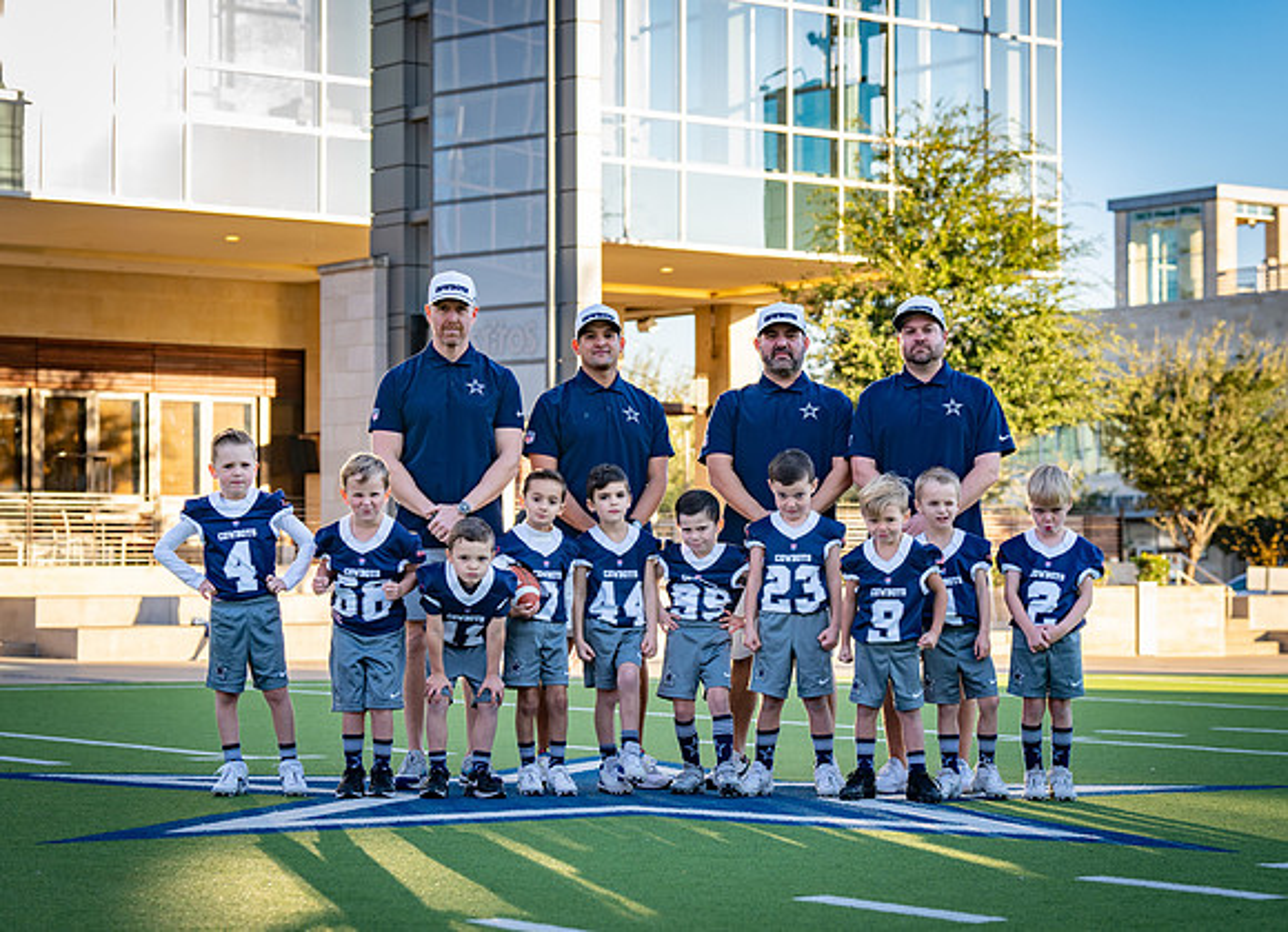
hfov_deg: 24.7
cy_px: 491
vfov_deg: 18.0
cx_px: 678
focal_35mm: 80
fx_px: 2937
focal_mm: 70
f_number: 4
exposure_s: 1/320
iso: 160
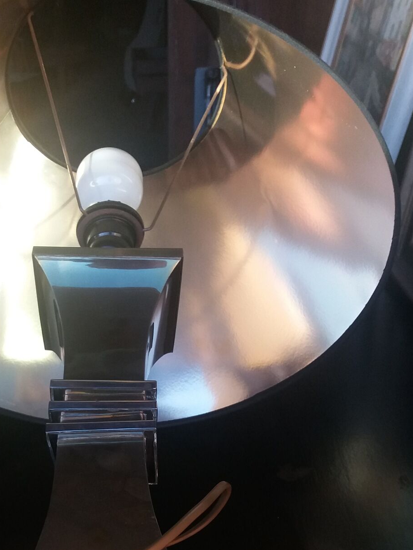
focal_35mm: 46
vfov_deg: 40.2
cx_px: 123
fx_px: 732
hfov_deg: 31.2
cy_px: 408
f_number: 1.9
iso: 80
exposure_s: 1/120
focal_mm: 3.7
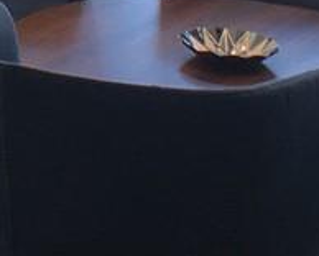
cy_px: -376
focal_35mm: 233
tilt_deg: -0.9
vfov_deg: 6.3
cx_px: -250
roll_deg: +0.0
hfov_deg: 8.0
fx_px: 2204
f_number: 2.2
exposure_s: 1/60
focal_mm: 4.15
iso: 25
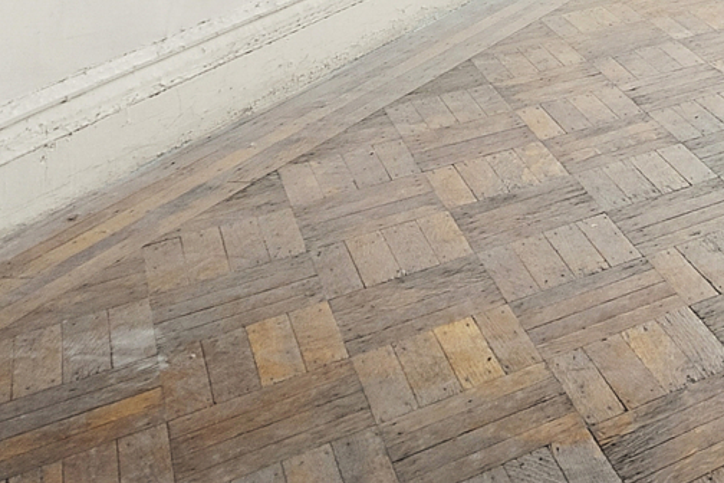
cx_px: 1250
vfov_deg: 17.6
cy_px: -408
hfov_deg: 22.3
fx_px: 1227
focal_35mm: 61
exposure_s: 1/15
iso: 800
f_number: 14
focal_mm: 16
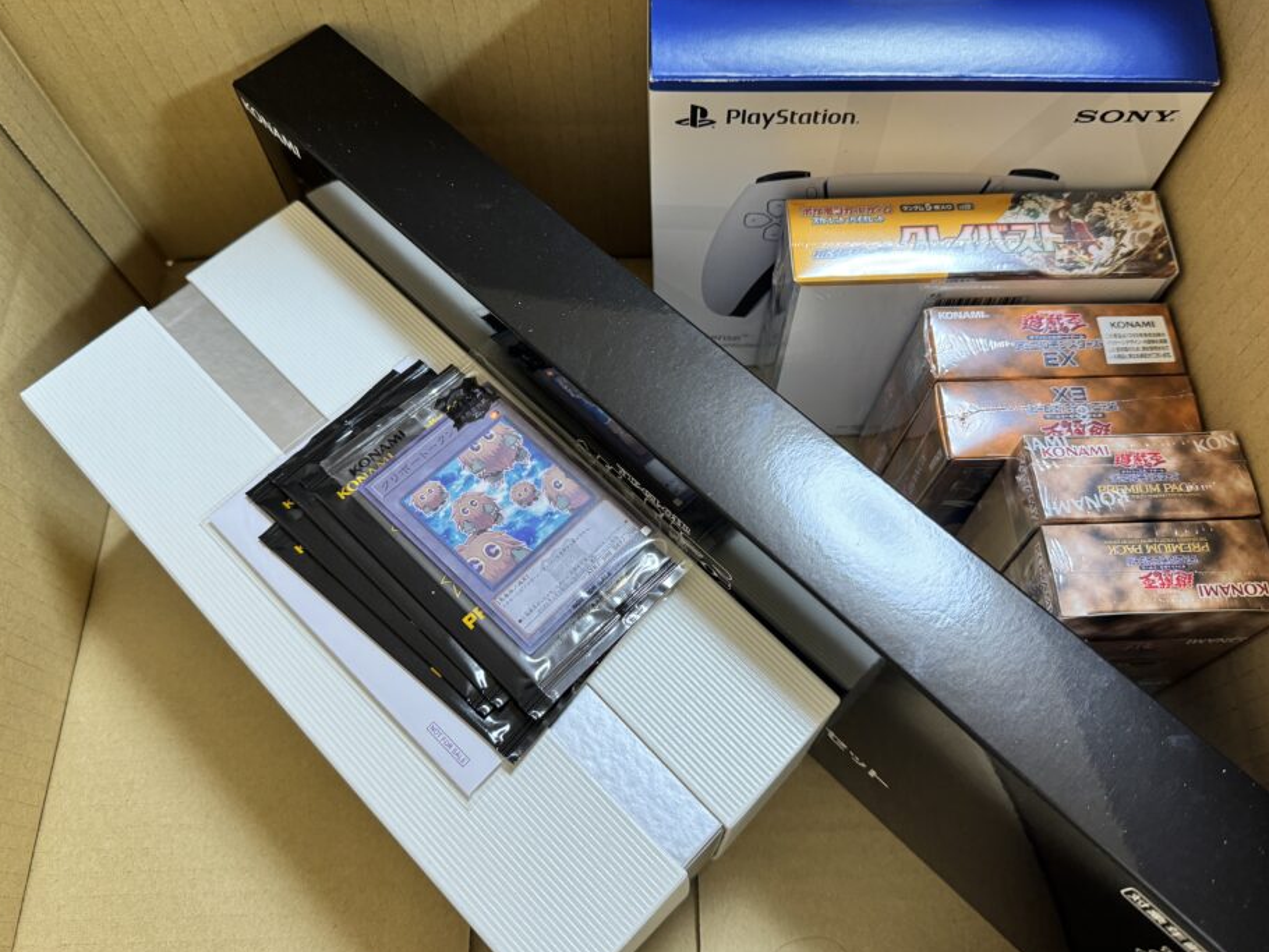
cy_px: 433
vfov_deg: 51.3
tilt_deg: -63.3
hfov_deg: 65.3
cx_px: 669
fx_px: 990
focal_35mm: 27
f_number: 1.78
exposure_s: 1/50
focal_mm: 6.76
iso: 400
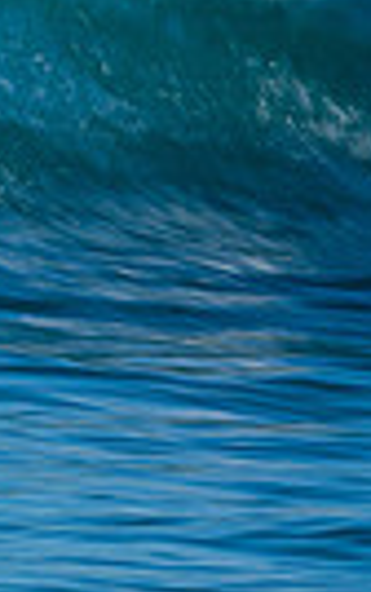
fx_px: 53385
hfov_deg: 0.4
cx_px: -724
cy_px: -126
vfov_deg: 0.6
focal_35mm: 3307
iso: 100
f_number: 25
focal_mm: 500
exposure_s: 1/20
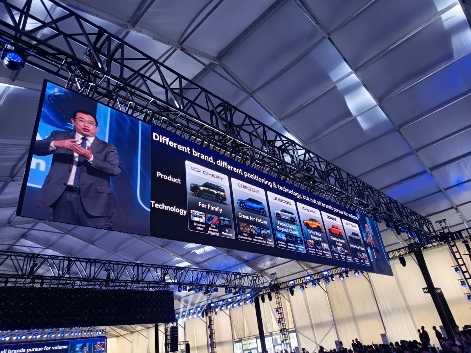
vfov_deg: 56.8
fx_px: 327
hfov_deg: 71.6
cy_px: 176
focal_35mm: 24
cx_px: 236
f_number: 1.7
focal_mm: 5.24
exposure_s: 1/50
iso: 307
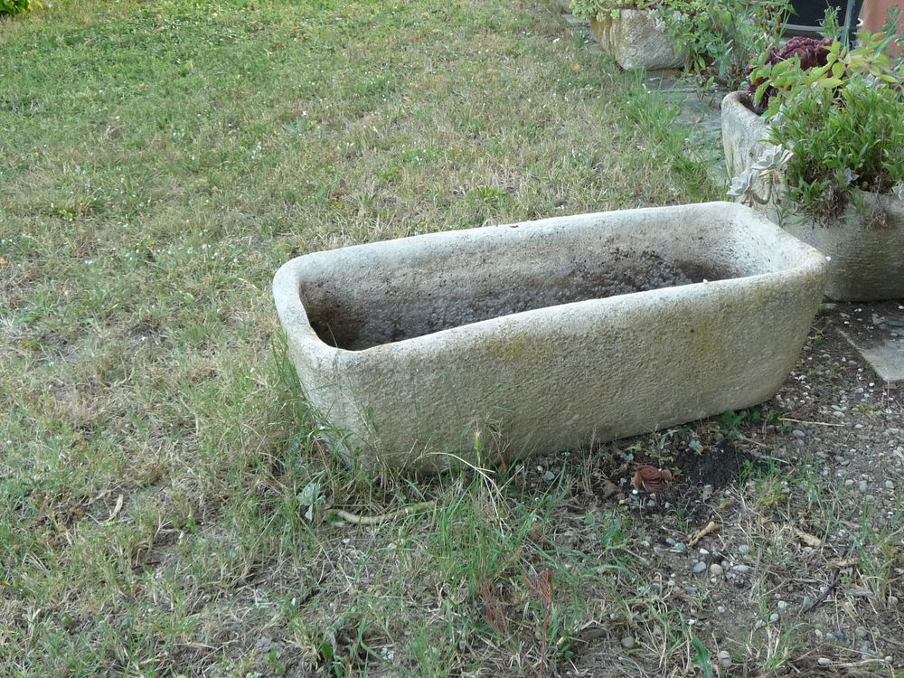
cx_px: 452
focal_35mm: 46
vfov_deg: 31.5
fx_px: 1201
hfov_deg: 41.2
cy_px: 339
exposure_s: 1/30
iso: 200
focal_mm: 5.6
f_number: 3.6
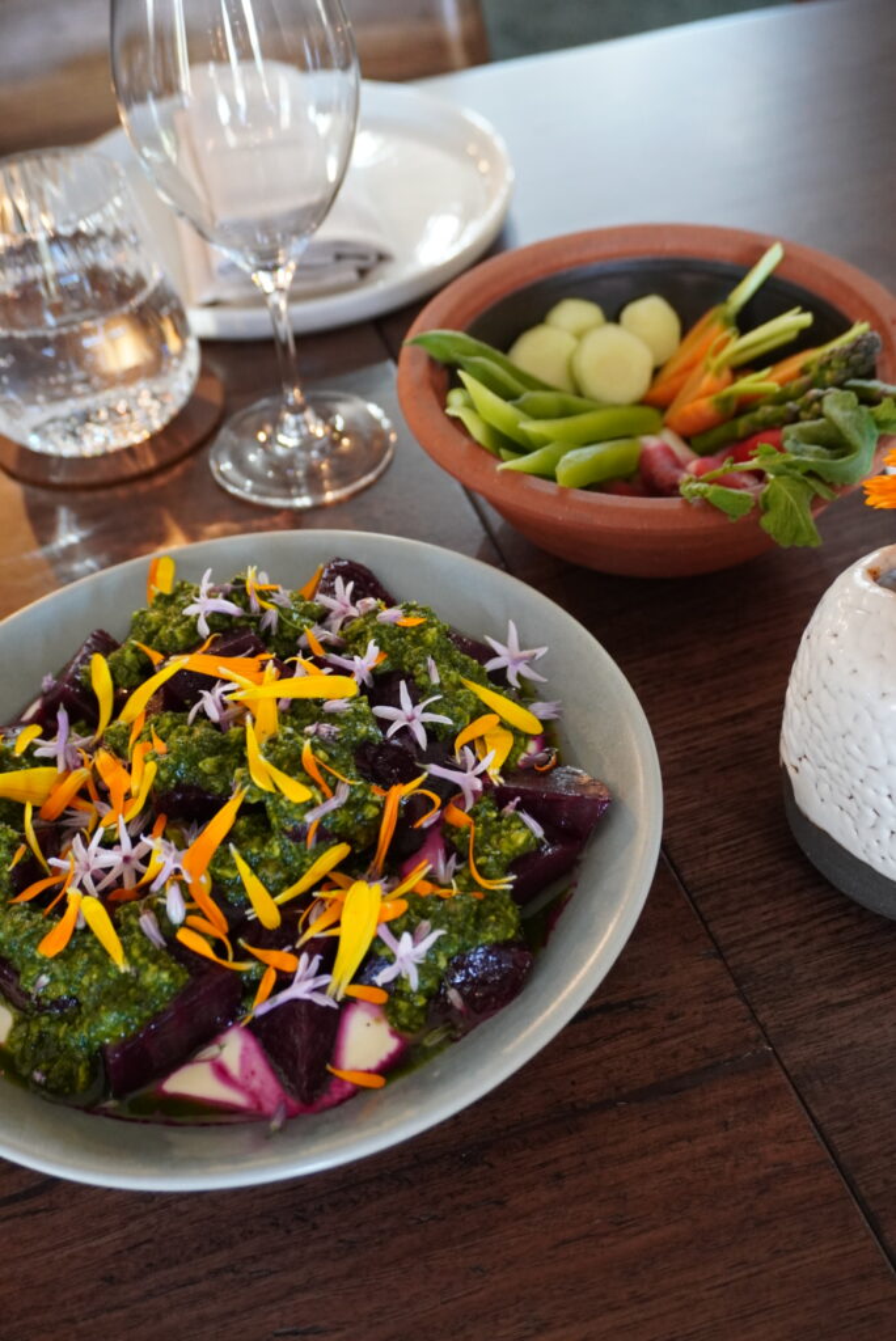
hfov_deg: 35.5
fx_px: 1398
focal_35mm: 38
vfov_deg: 51.3
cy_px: 670
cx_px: 448
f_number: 4.5
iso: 1600
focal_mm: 25
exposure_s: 1/40
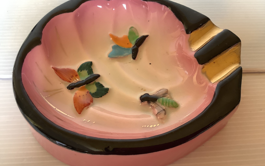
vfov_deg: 38.3
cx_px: 133
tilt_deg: -56.9
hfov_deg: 58.1
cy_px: 78
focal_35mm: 33
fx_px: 238
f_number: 2.4
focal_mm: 3.3
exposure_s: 1/50
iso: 160
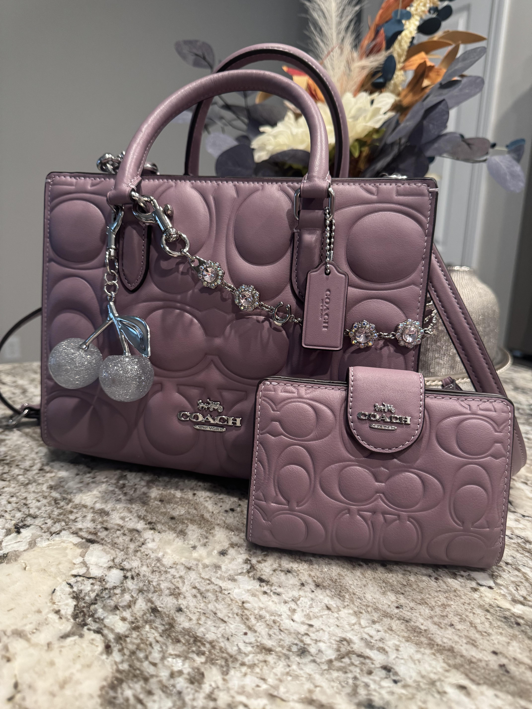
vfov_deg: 71.6
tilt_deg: -13.3
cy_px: 354
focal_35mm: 24
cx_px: 266
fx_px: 492
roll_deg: -1.8
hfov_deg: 56.8
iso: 320
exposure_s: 1/60
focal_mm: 6.76
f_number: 1.78
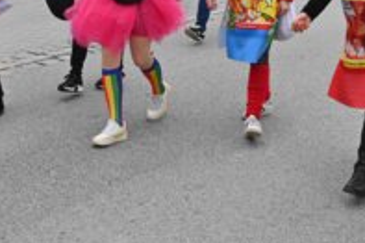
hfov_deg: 26.3
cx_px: 161
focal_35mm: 77
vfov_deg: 17.3
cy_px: 9
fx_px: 780
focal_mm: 38
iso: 2500
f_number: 11
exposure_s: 1/500
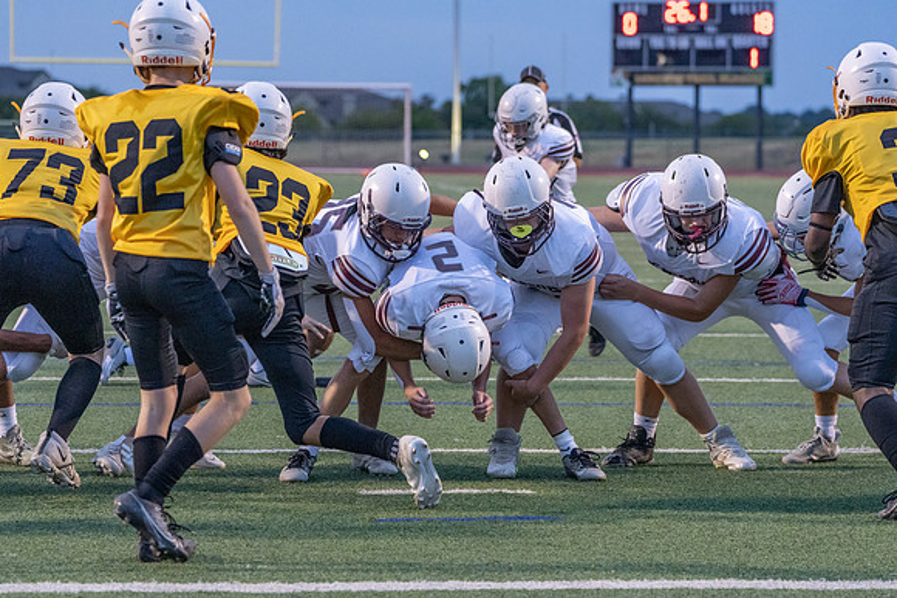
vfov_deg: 8.5
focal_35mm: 162
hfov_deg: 12.7
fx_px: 4031
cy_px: 299
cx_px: 448
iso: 6400
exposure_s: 1/640
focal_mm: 150
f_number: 5.6
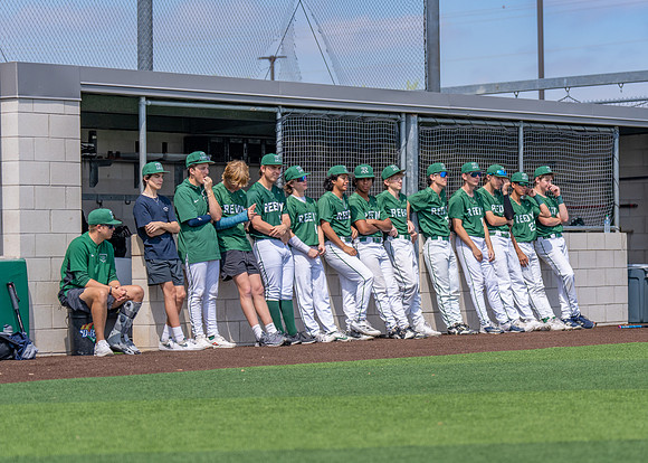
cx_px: 346
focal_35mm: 148
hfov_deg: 13.6
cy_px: 251
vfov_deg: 9.7
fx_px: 2715
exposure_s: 1/2500
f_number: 2.8
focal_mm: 95
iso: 100
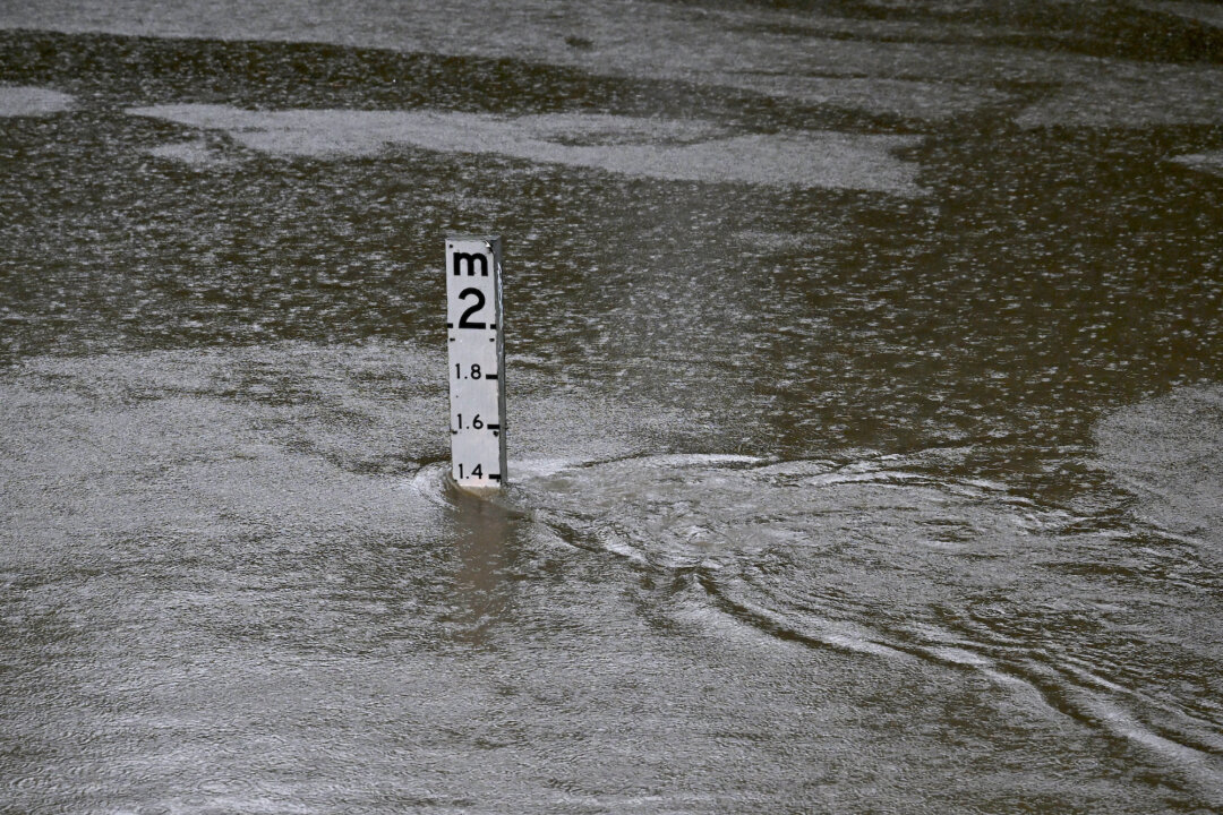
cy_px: 408
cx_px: 612
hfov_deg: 28.8
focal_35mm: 70
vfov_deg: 19.5
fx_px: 2378
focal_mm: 70
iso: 1250
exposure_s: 1/640
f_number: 3.5
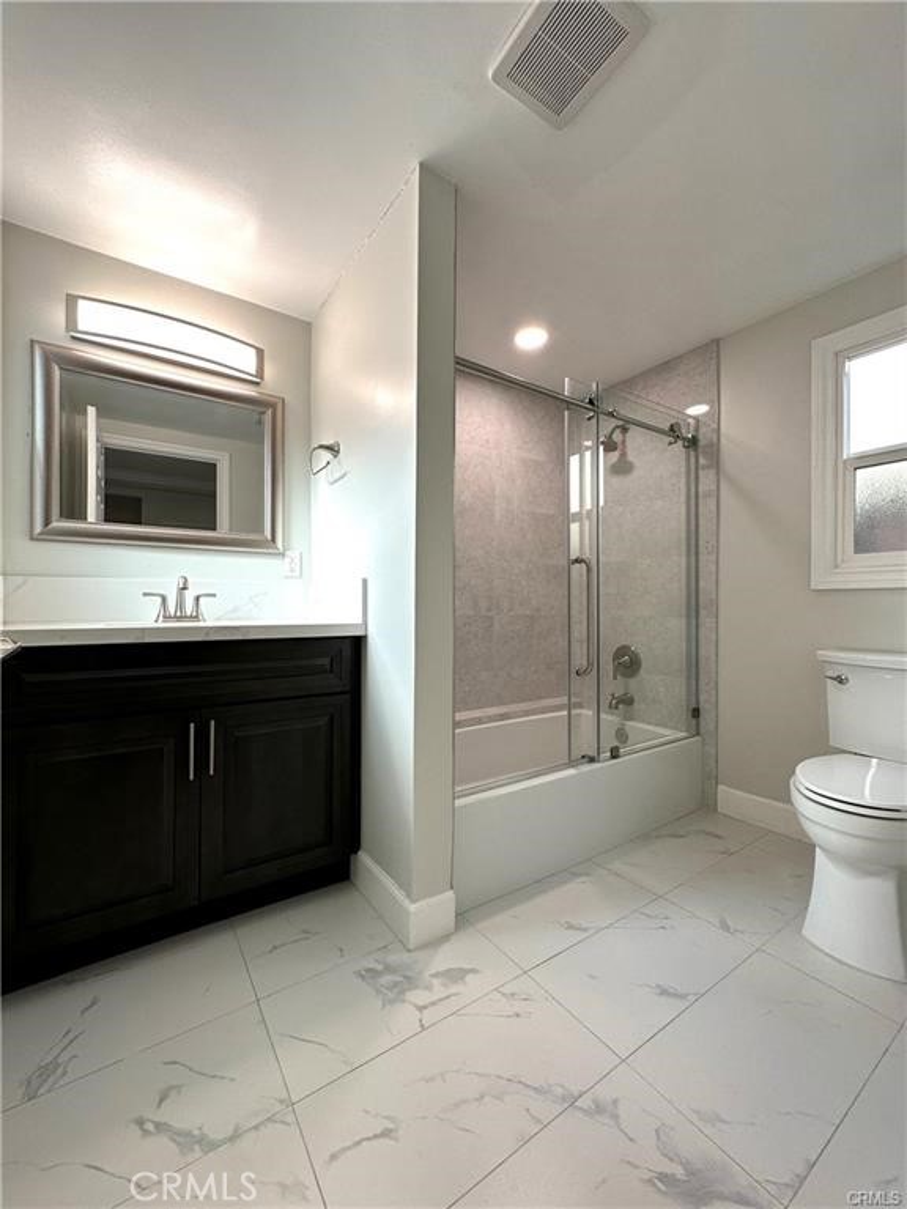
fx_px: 489
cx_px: 454
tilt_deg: -0.5
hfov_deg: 85.7
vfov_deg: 102.1
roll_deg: +0.5
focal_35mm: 14
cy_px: 604
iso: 64
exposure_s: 1/120
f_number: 2.2
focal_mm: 2.22
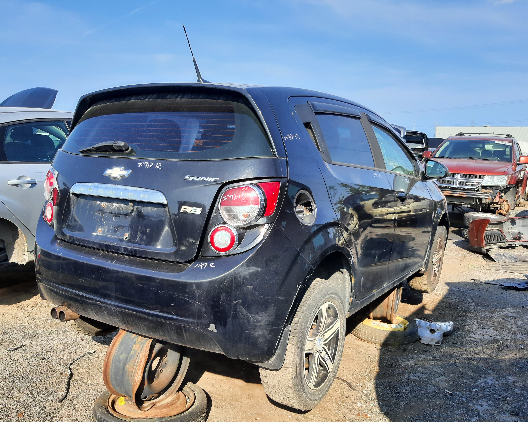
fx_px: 453
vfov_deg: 49.9
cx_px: 255
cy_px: 225
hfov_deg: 60.4
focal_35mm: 29
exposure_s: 1/695
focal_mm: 3.92
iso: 40
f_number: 1.7
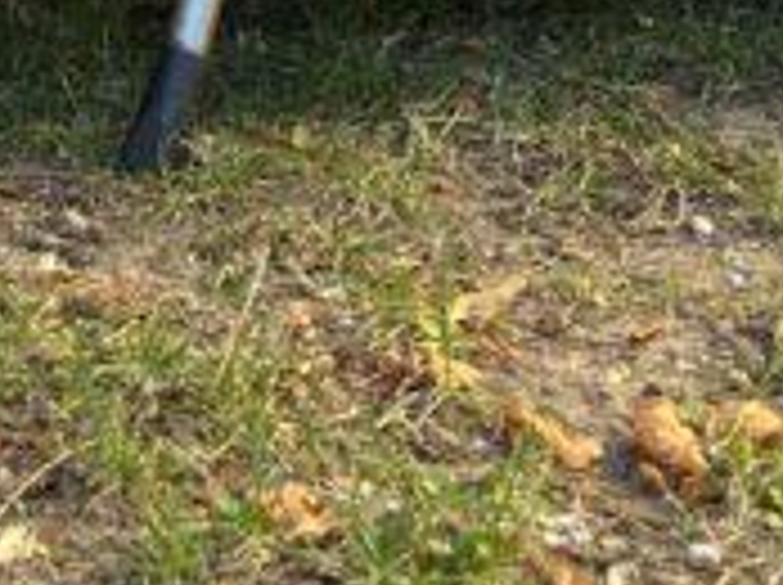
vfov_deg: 11.3
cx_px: 18
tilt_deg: +2.9
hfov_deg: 16.8
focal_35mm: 115
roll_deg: +5.0
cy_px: -680
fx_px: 2598
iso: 40
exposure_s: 1/122
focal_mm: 5.1
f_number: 1.6
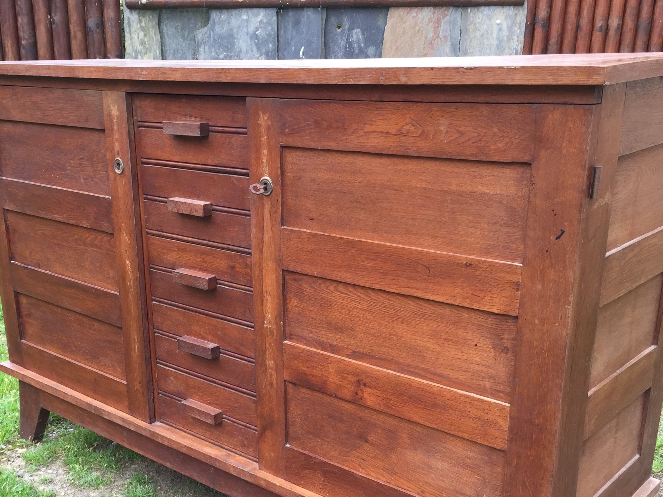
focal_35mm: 42
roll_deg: -0.8
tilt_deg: -21.8
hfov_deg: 44.6
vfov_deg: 33.8
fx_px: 804
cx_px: 269
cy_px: 354
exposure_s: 1/100
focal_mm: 4.15
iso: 32
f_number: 2.2
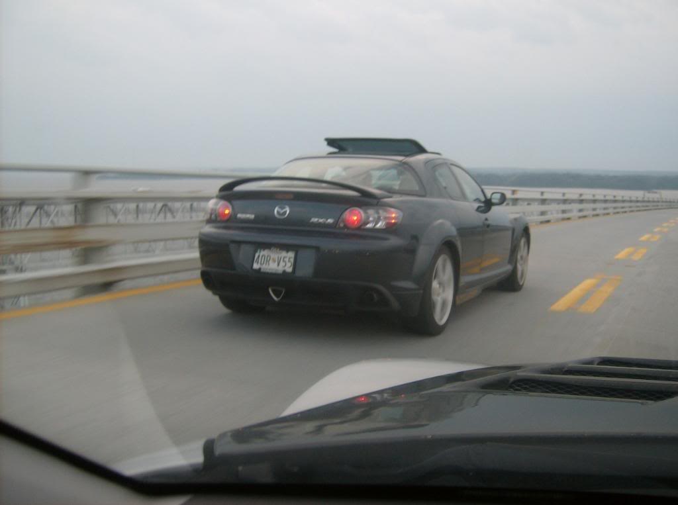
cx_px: 339
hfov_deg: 51.5
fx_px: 703
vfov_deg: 39.5
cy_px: 252
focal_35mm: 36
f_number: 2.8
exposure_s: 1/85.3
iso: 100
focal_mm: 6
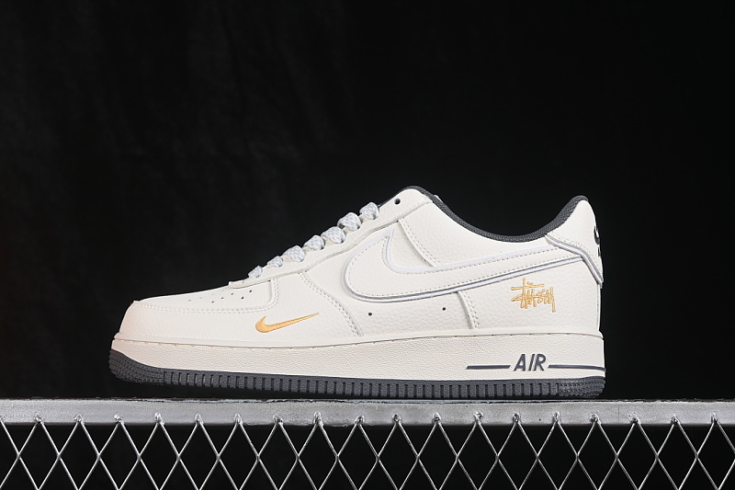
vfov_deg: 18.9
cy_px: 245
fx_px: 1470
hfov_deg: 28.1
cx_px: 368
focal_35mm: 72
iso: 160
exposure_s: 1/80
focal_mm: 48
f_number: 8
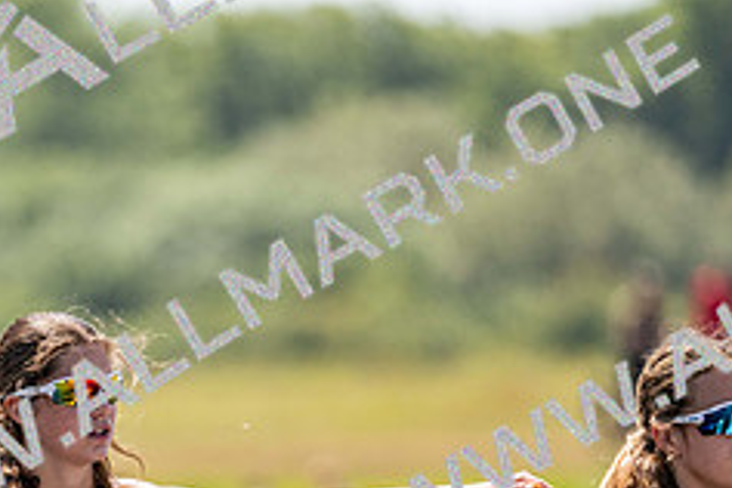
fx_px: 19864
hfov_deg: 2.1
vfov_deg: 1.4
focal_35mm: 977
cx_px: 151
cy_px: 595
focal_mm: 400
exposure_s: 1/2500
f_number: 4.5
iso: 250
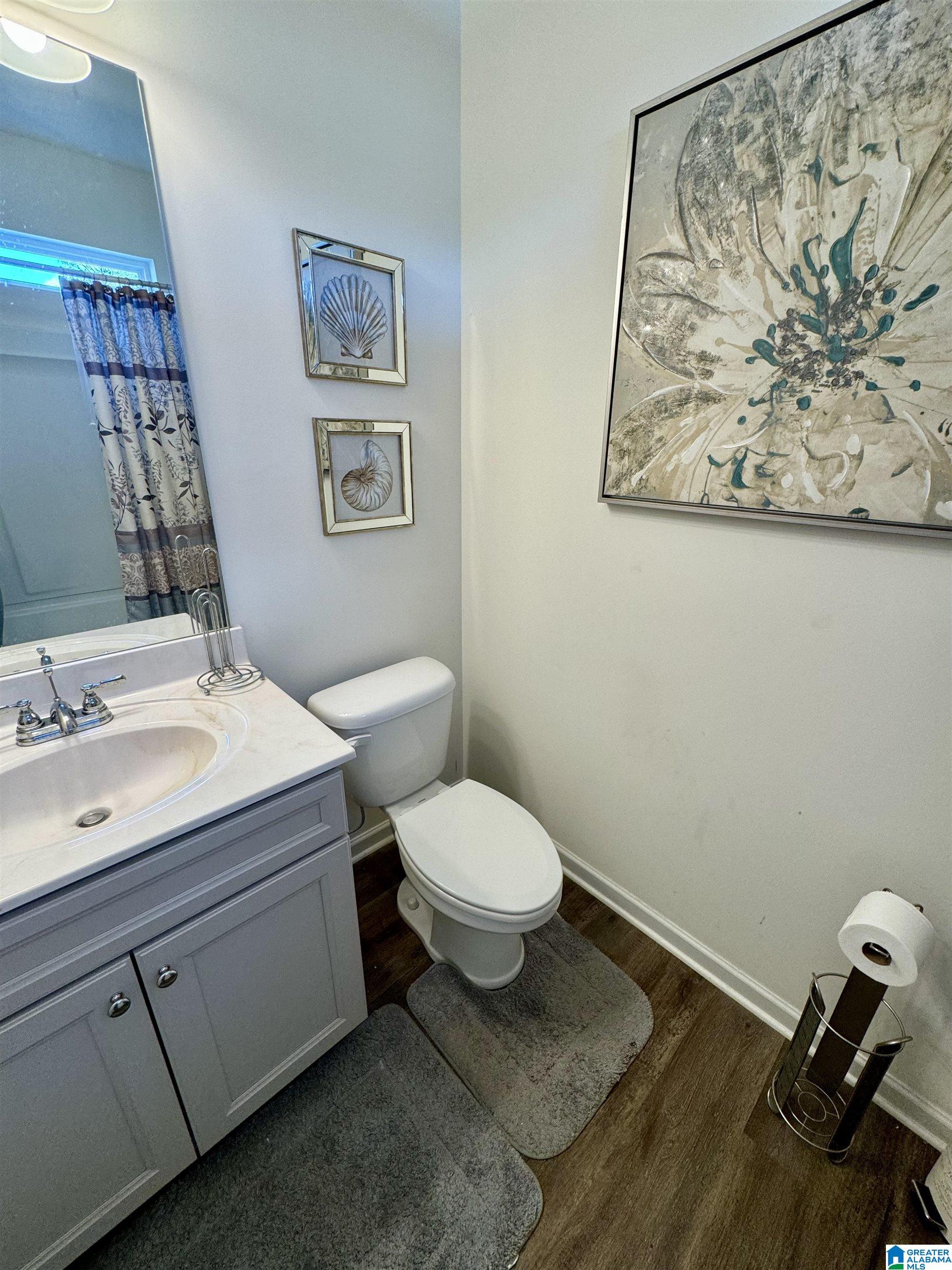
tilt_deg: -20.1
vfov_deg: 102.1
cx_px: 476
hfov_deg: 85.7
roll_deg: -0.4
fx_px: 513
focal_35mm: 14
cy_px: 635
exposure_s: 1/120
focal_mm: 2.22
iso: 125
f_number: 2.2
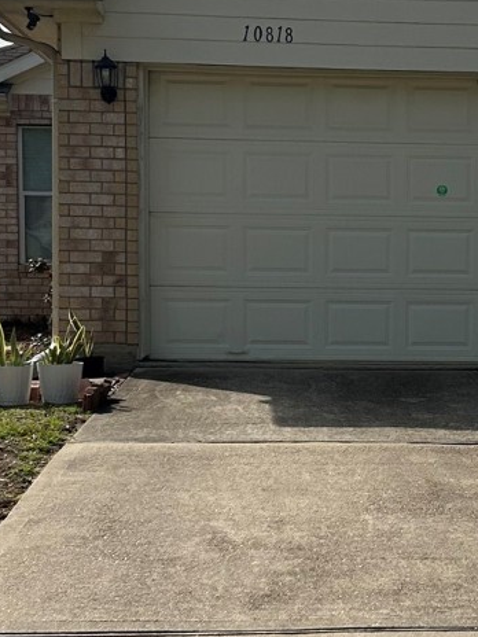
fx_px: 1583
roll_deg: -1.3
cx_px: 446
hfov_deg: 16.9
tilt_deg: -2.4
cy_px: 345
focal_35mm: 86
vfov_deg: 22.8
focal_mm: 5.7
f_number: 1.5
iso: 50
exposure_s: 1/6993
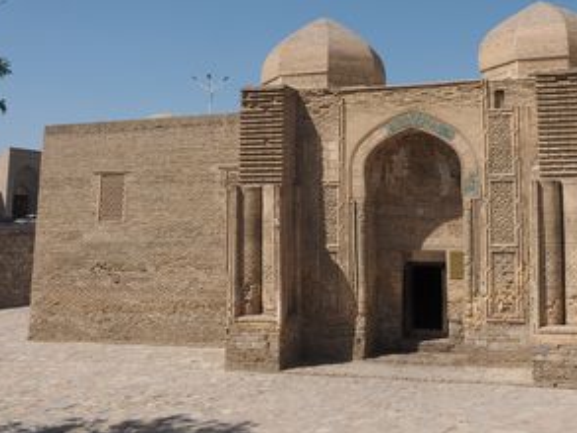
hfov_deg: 45.1
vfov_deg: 34.5
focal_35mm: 41
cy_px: 115
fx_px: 684
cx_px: 380
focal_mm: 12
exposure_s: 1/640
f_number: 9
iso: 200
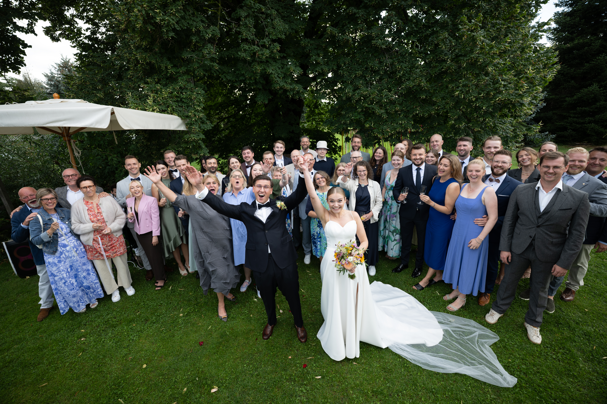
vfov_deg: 81.2
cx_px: 304
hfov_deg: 104.3
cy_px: 202
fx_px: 236
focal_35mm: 14
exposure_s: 1/160
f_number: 3.5
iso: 160
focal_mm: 14
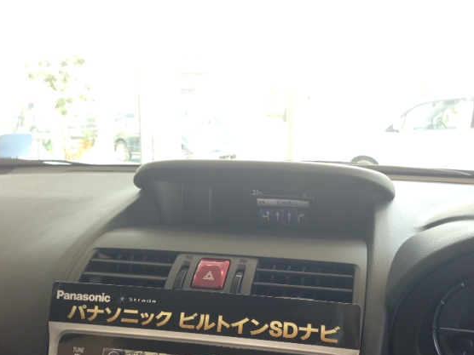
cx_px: 257
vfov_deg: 37.6
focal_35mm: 38
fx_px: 520
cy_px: 203
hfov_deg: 48.9
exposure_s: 1/30
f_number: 2.4
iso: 50
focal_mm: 4.12
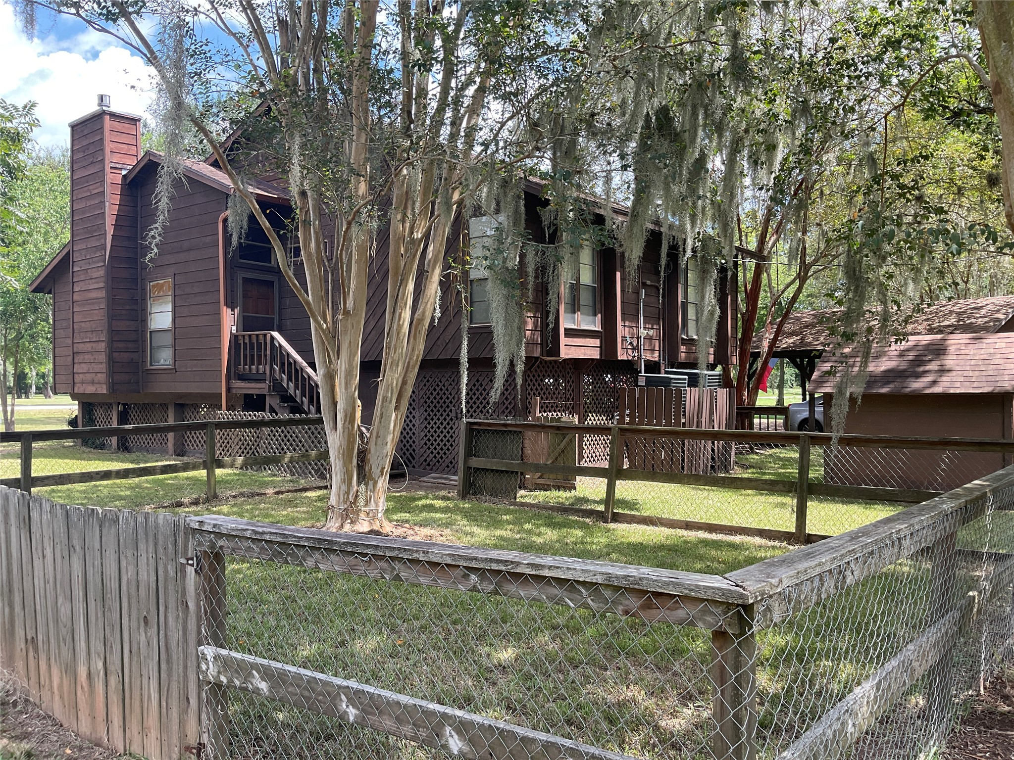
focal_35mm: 29
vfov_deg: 48.2
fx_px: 849
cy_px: 380
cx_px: 507
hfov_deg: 61.7
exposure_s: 1/234
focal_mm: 3
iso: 16
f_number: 1.8
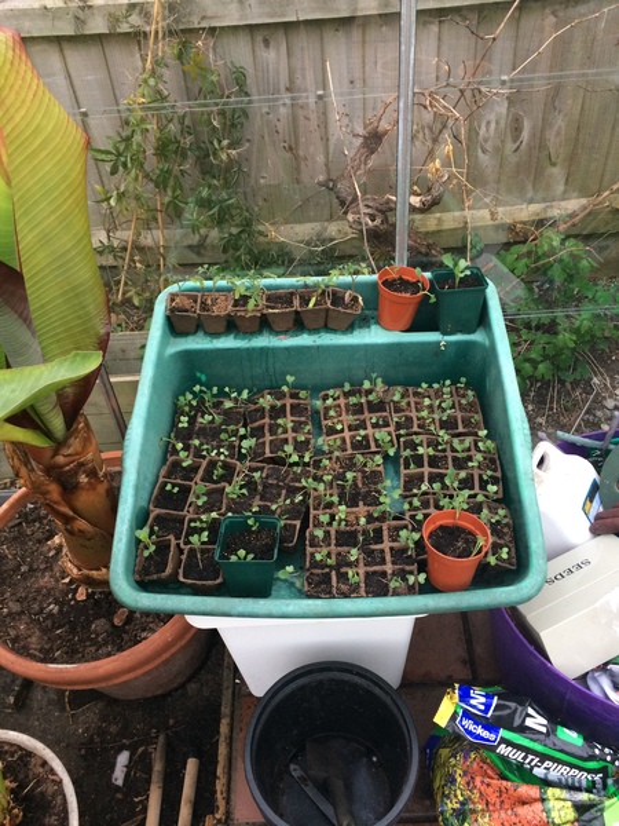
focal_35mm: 29
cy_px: 413
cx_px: 310
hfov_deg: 48.2
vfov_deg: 61.7
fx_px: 691
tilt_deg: -46.1
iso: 160
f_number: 2.2
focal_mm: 4.15
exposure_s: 1/33
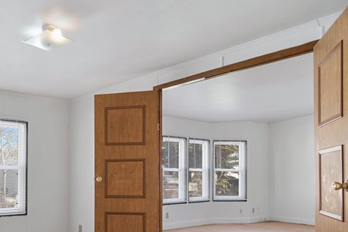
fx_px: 522
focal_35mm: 54
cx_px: 46
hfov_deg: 35.1
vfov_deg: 24.6
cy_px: 185
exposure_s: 1/4
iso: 320
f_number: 9
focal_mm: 30
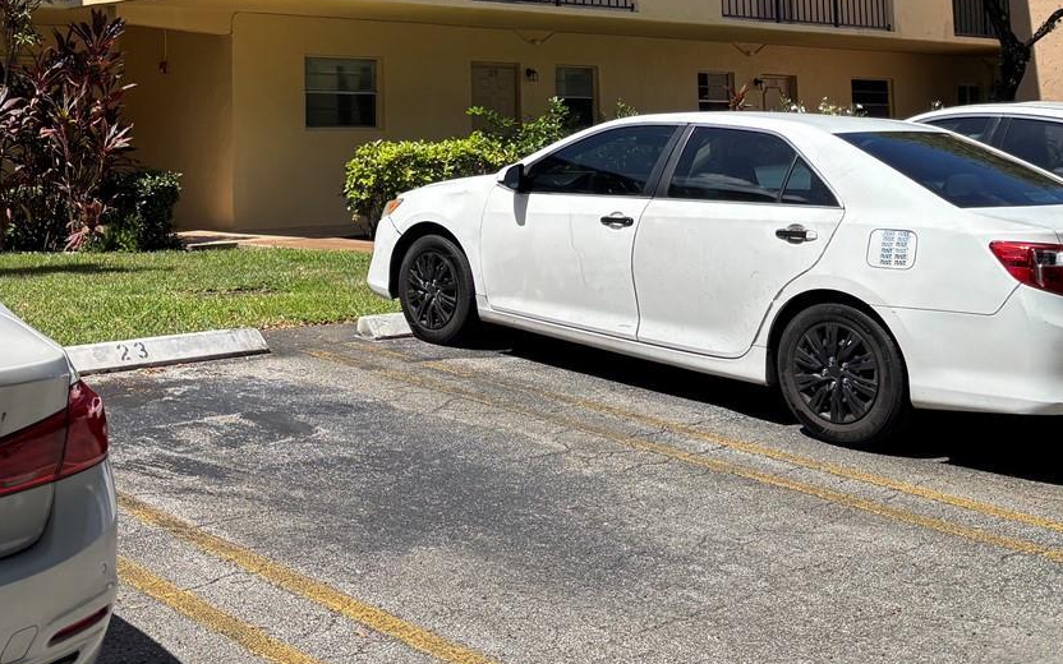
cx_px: 360
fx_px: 1535
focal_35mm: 53
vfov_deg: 23.2
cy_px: -27
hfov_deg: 37.8
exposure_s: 1/2398
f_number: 1.6
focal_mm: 5.96
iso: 50
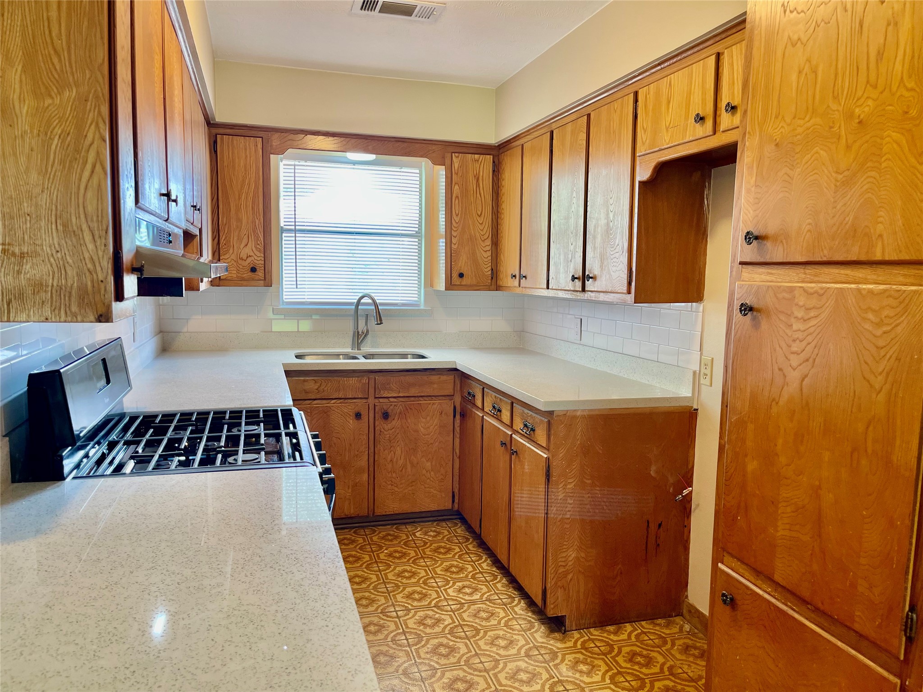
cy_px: 346
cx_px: 462
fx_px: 667
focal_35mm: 25
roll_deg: -1.8
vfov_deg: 54.9
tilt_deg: -7.7
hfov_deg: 69.4
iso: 80
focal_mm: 5.1
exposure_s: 1/60
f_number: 1.6
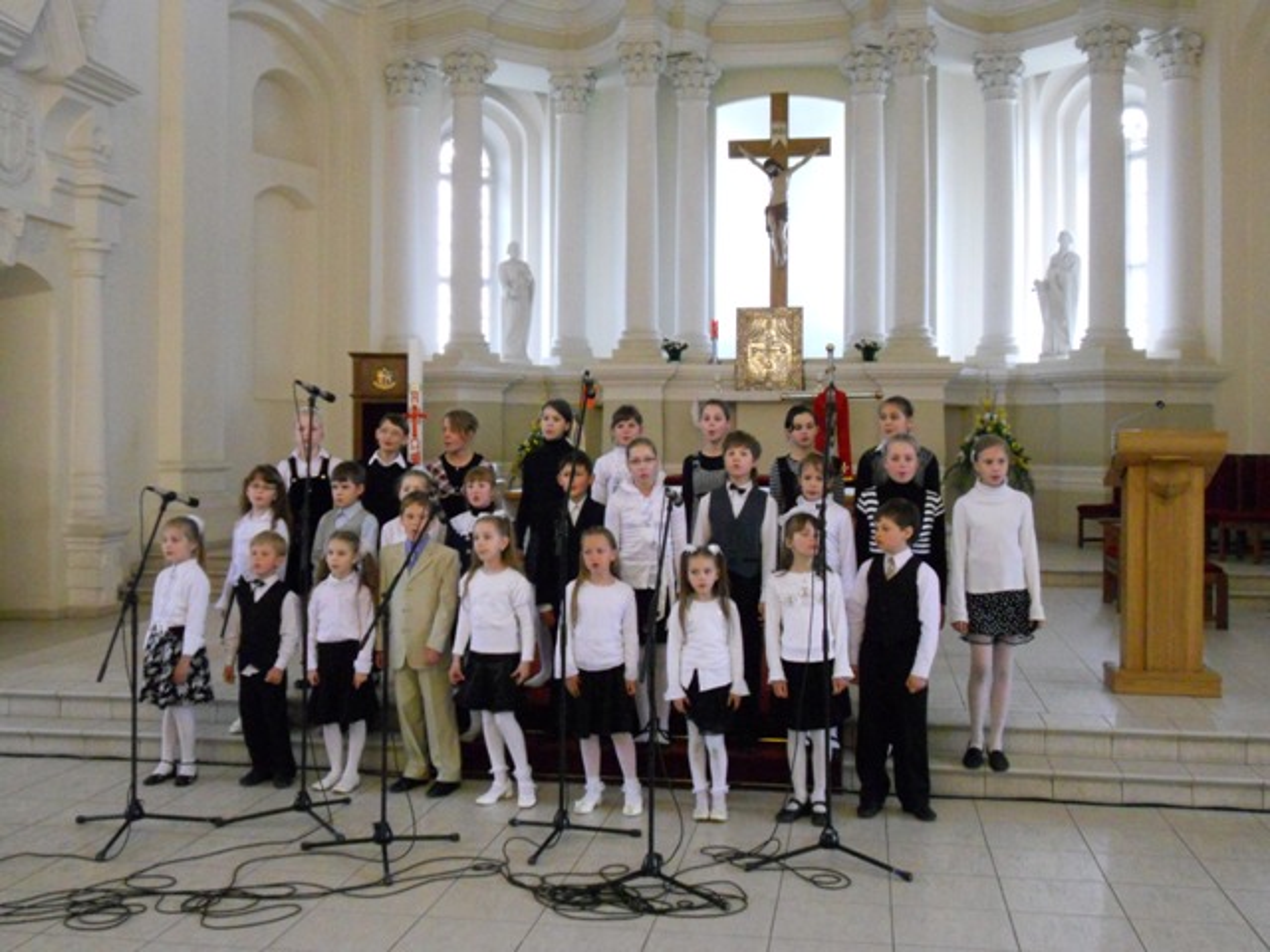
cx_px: 635
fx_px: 1394
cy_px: 476
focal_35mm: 38
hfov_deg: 49.0
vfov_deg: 37.7
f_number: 3.9
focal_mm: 6.9
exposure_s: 1/20
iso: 800
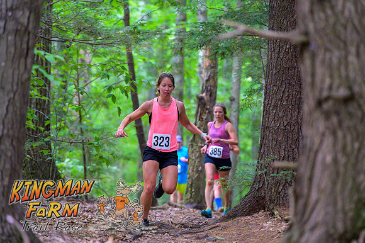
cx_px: 182
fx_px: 2027
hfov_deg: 10.3
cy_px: 122
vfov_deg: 6.9
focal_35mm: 200
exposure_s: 1/200
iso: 8000
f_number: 4
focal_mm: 200
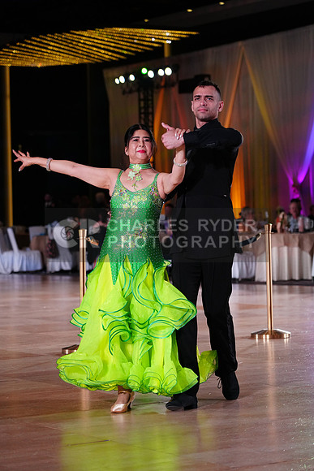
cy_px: 236
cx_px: 157
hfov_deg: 13.0
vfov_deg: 19.5
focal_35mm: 105
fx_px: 1373
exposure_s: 1/400
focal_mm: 105
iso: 2500
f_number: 4
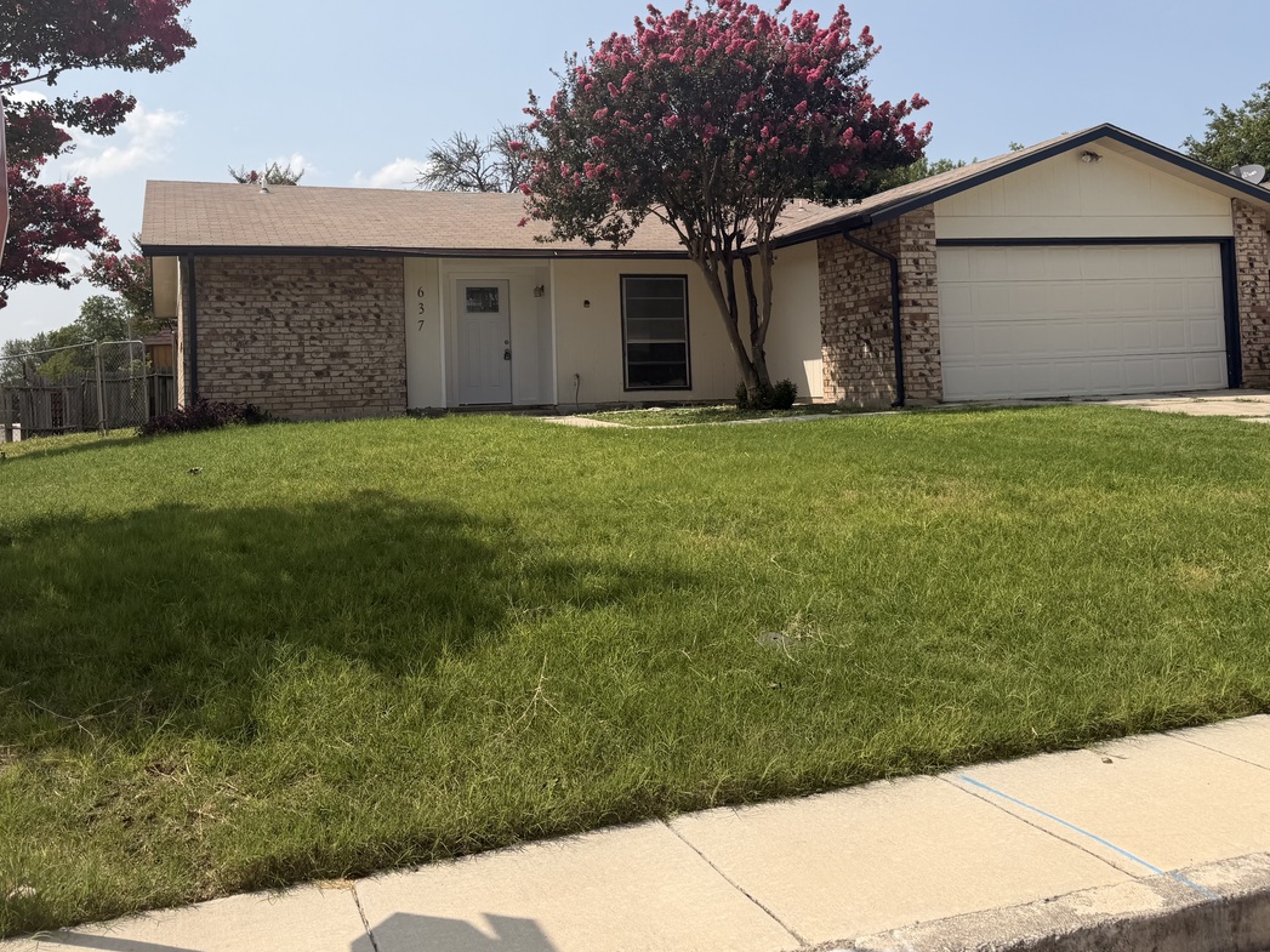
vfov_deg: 42.5
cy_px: 346
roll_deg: +2.0
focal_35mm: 33
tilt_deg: +4.7
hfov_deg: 55.2
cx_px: 563
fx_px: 1211
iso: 80
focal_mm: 6.76
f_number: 1.78
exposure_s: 1/6173
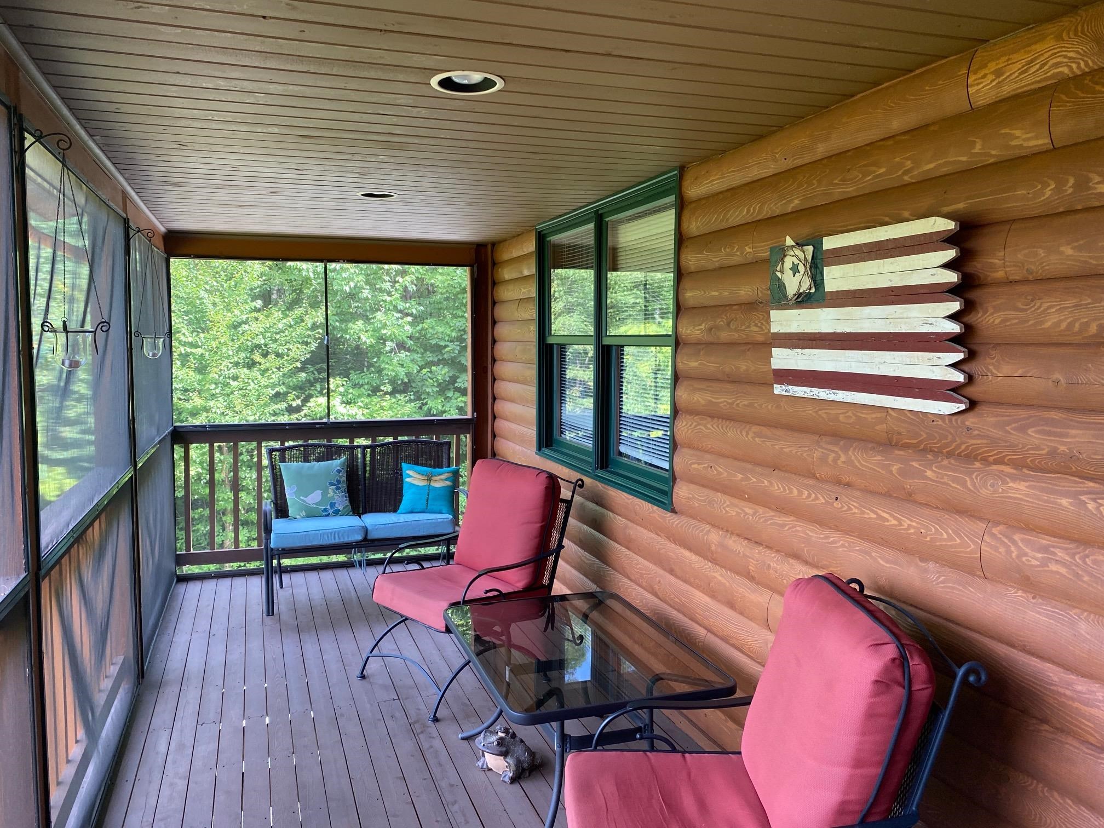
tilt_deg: -5.2
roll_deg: -0.7
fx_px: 829
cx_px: 552
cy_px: 414
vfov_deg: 53.1
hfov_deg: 67.3
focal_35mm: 26
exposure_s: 1/121
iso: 125
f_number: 1.8
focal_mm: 4.25
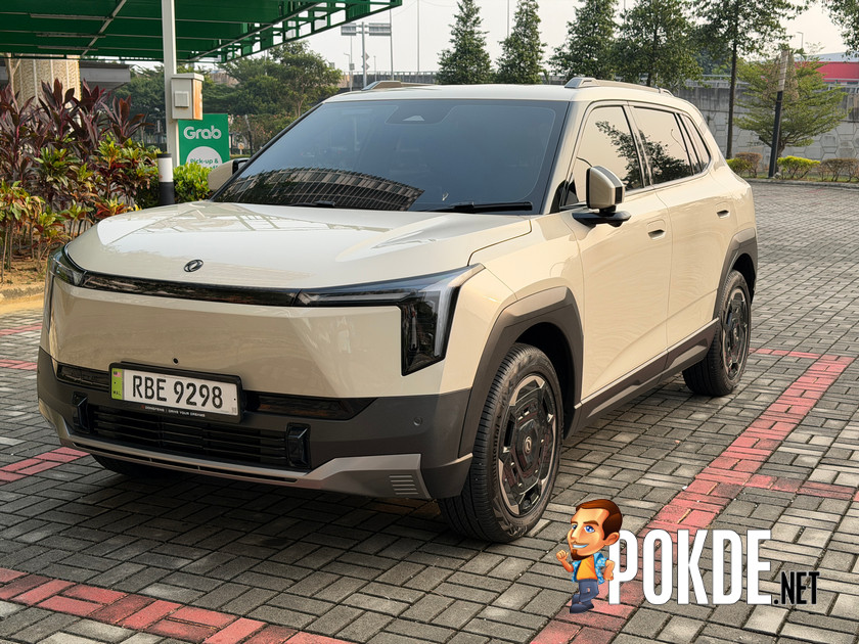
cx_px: 430
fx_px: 1191
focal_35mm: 48
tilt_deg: -7.4
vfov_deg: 30.3
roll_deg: -0.1
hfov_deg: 39.7
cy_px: 322
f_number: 1.78
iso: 64
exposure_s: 1/962
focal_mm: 6.76
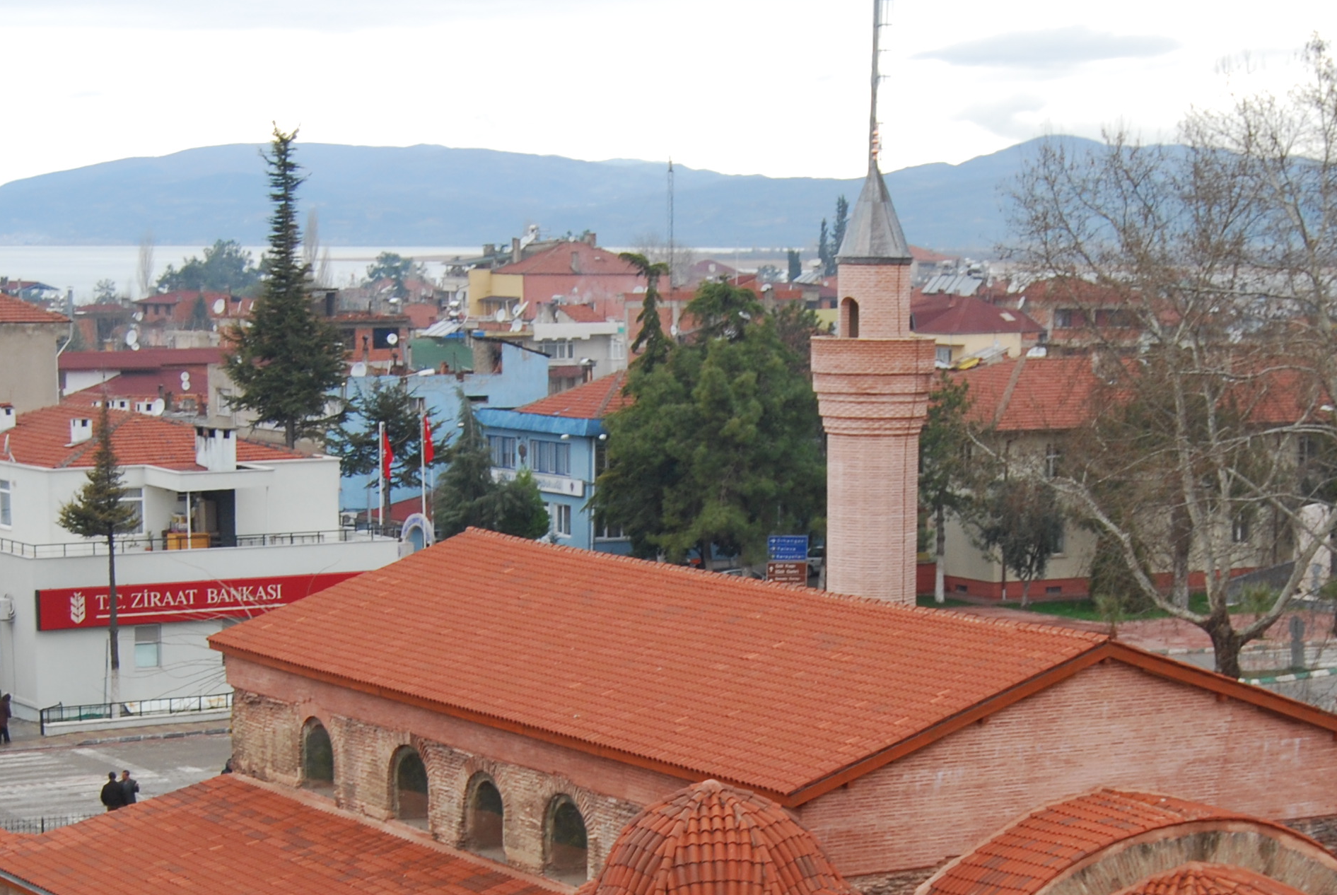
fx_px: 3198
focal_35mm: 86
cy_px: 798
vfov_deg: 15.8
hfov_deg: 23.6
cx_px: 726
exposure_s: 1/50
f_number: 4.2
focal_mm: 28
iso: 200
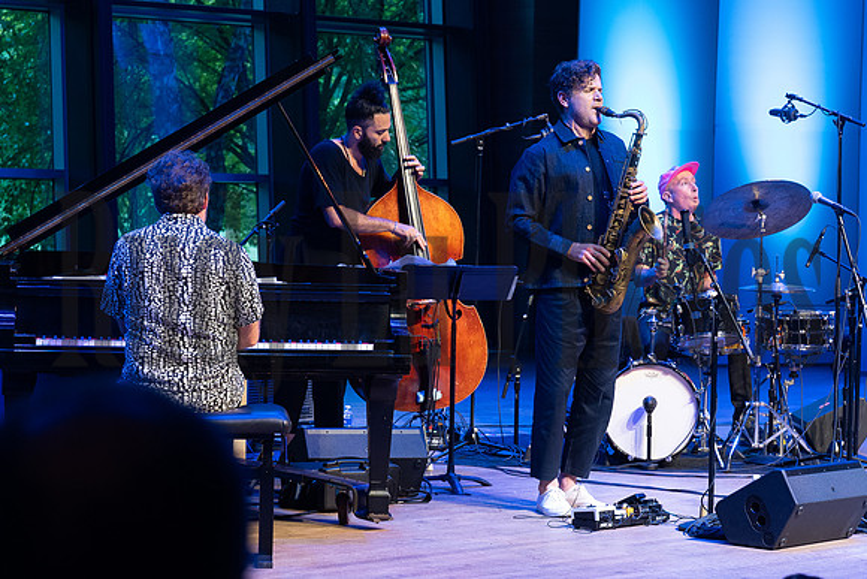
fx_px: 2529
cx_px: 434
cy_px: 290
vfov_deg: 13.0
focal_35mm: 105
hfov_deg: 19.5
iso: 1600
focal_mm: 70
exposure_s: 1/80
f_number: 5.6
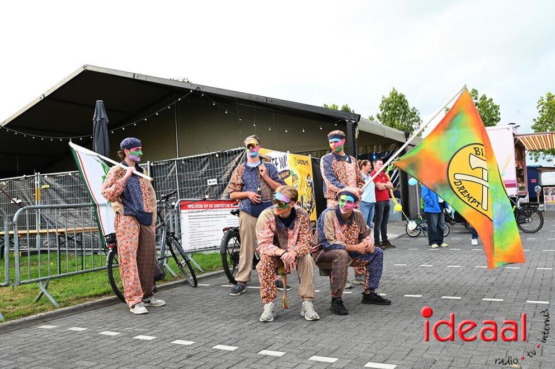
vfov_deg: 38.8
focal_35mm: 34
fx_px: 524
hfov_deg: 55.8
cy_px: 184
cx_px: 278
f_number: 8
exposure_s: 1/250
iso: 1250
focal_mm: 34
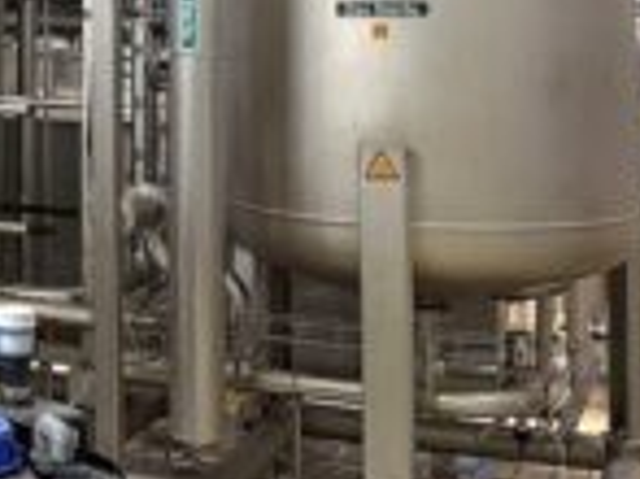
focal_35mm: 87
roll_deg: +0.2
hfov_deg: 20.7
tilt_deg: +0.9
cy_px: -17
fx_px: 1607
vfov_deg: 16.5
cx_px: -172
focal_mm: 6.76
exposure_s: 1/50
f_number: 1.78
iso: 320
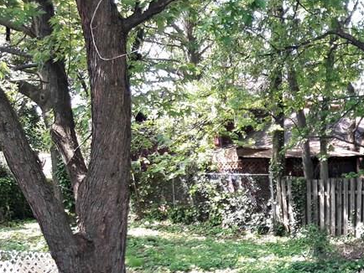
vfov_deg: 21.3
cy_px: 292
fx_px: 694
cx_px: 265
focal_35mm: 66
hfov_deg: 29.0
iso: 64
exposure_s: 1/120
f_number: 1.9
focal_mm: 3.7
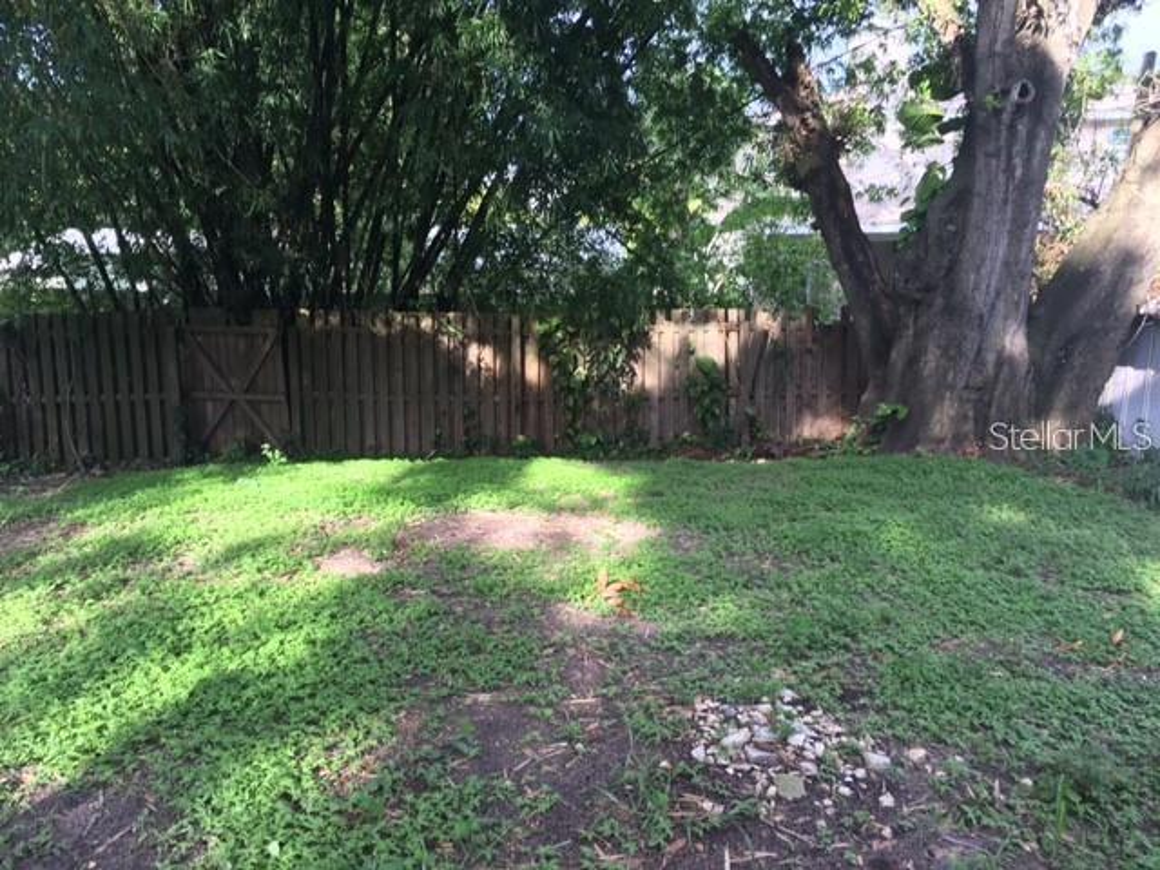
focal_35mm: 29
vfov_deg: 48.2
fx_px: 972
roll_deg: +2.2
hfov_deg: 61.7
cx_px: 580
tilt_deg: -11.3
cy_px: 435
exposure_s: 1/120
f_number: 2.2
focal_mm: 4.15
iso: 32
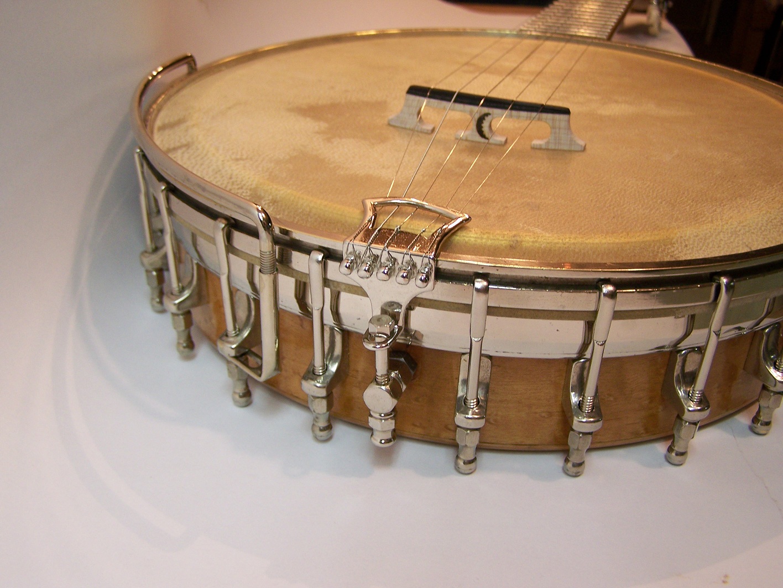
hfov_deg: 48.9
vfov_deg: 37.8
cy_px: 294
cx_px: 392
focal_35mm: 38
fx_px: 860
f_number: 2.8
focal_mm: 6.3
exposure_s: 1/30
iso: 125
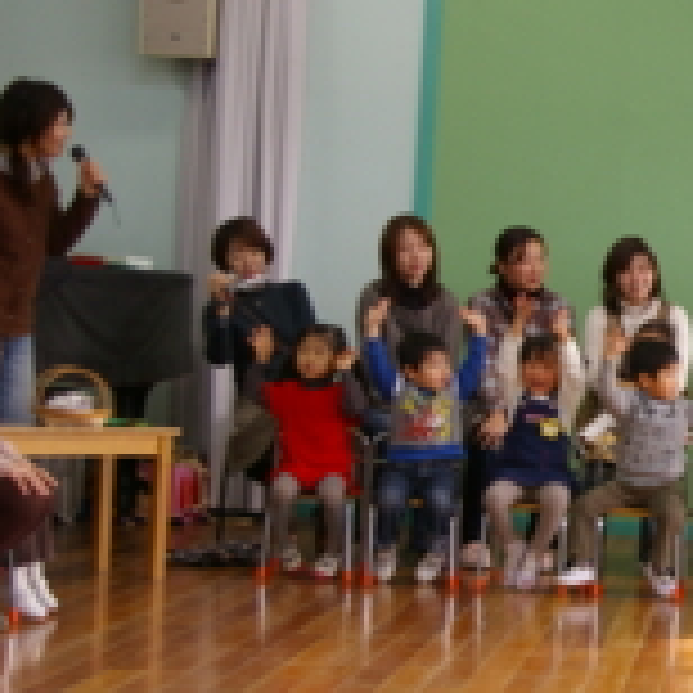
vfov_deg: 16.0
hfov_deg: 15.4
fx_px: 2471
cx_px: 837
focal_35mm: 109
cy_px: 353
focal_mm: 33
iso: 400
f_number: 4
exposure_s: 1/30
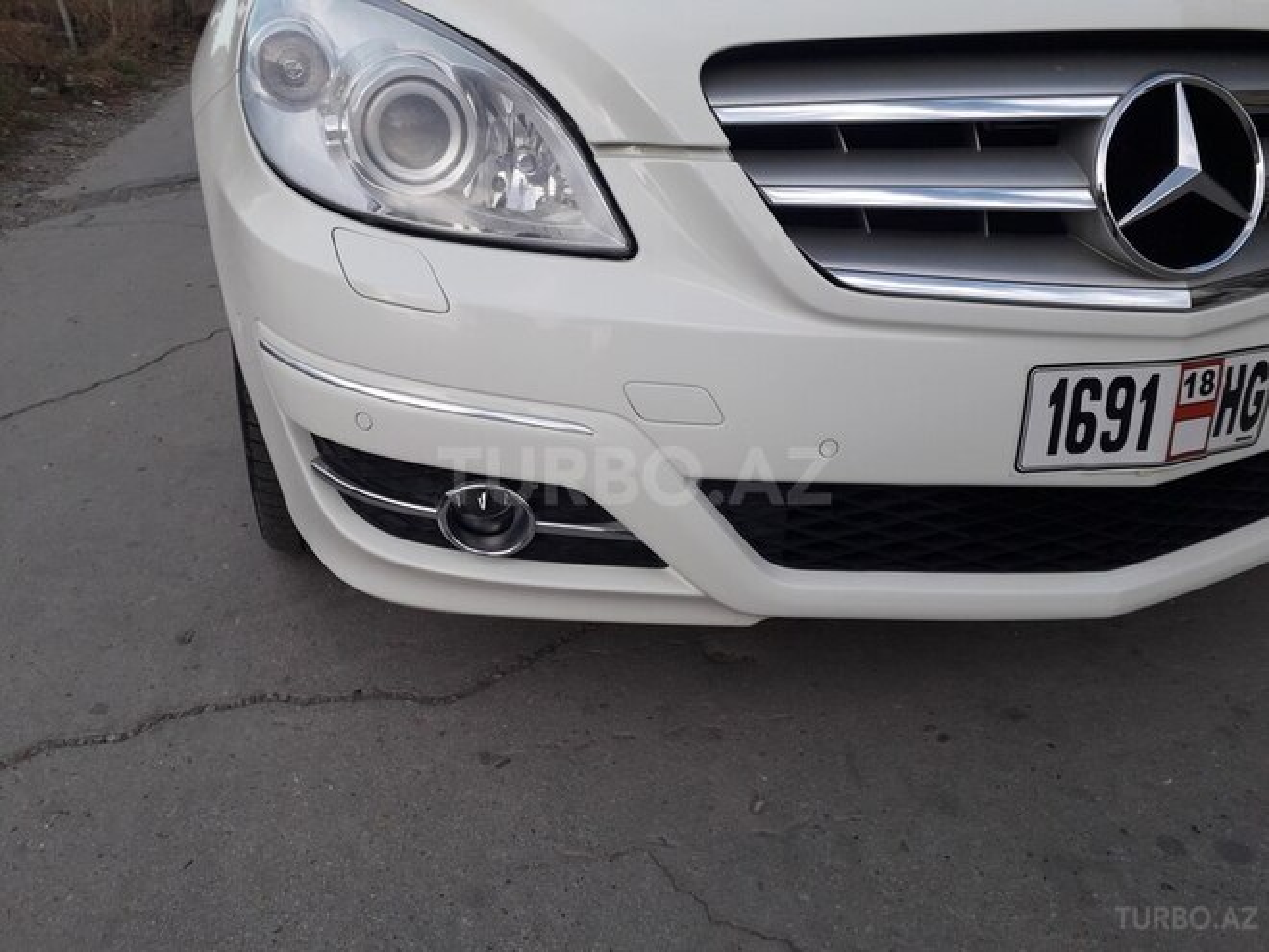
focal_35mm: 27
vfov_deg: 51.4
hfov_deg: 65.3
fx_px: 990
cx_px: 634
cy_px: 476
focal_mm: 3.6
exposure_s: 1/210
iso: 40
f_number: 1.9
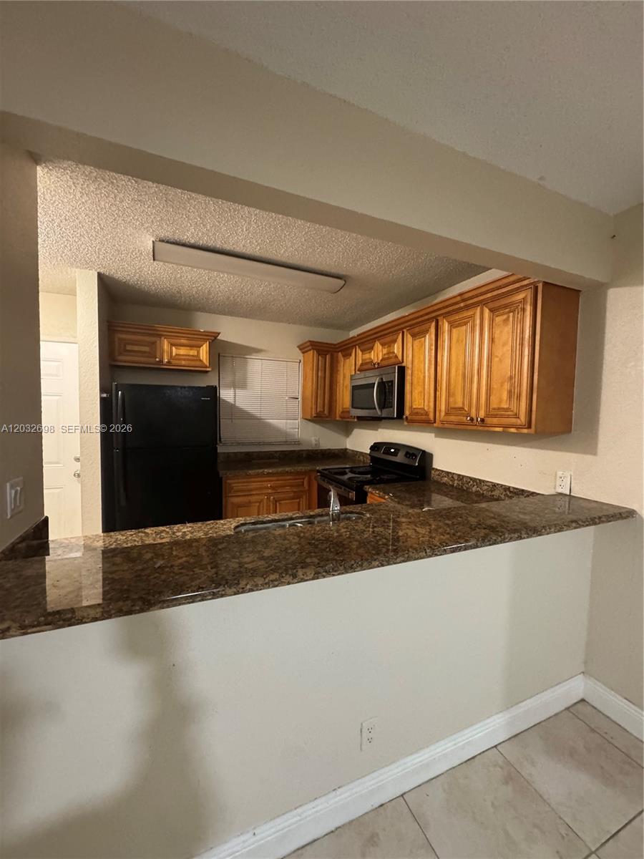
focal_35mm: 14
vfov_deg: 102.1
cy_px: 430
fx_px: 347
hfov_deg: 85.7
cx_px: 322
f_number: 2.2
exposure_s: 1/60
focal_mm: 2.22
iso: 1000
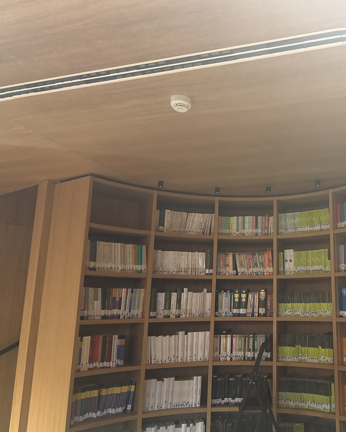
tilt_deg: +13.8
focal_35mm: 32
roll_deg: +0.1
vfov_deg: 55.7
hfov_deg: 43.4
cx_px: 282
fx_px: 410
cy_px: 218
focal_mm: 6.76
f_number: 1.78
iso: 500
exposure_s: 1/60
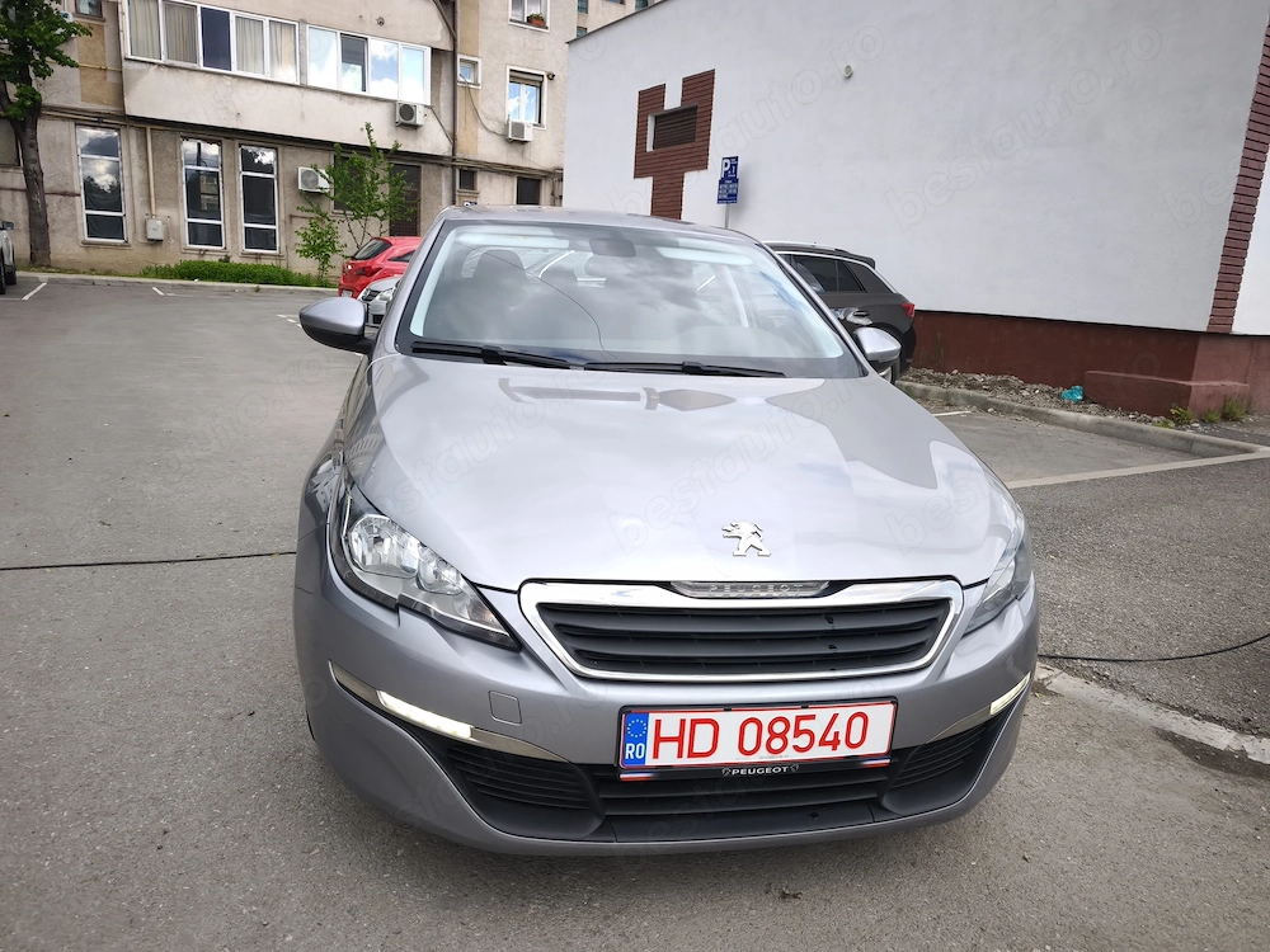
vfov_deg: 58.9
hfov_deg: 73.9
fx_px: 844
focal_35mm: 23
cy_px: 476
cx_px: 635
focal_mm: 6.57
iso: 50
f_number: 1.6
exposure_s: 1/303
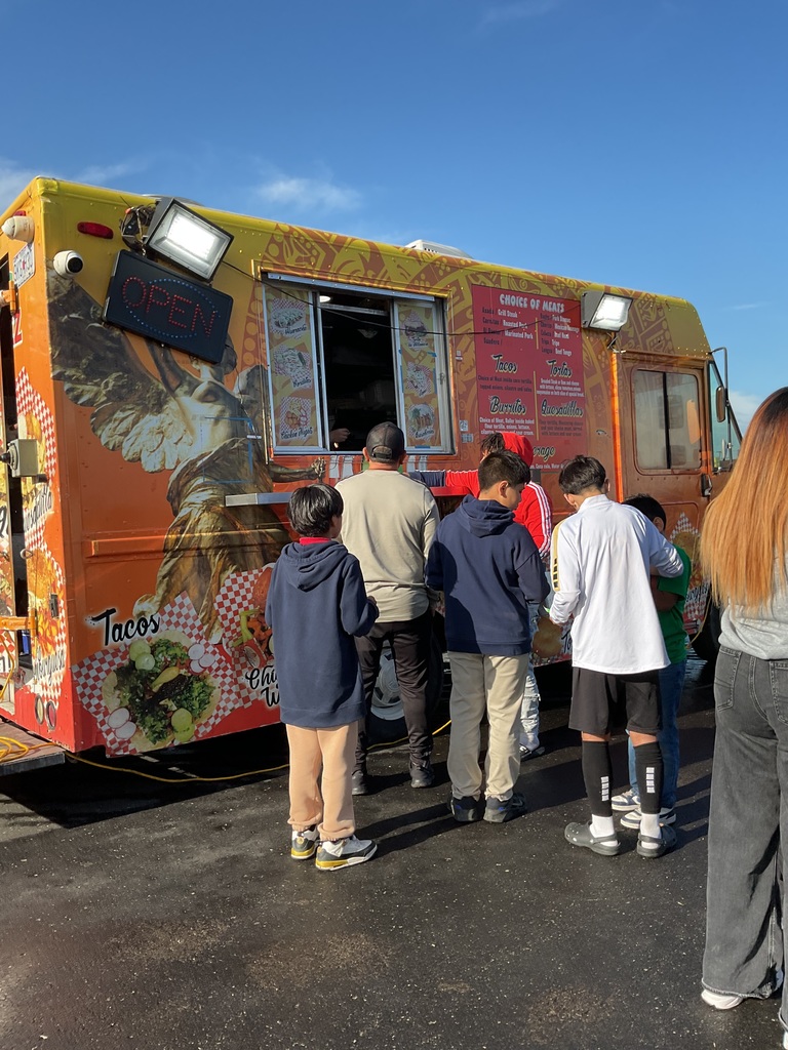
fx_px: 880
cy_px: 525
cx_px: 394
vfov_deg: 61.7
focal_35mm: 29
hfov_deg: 48.2
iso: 16
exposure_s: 1/997
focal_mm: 3
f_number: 1.8
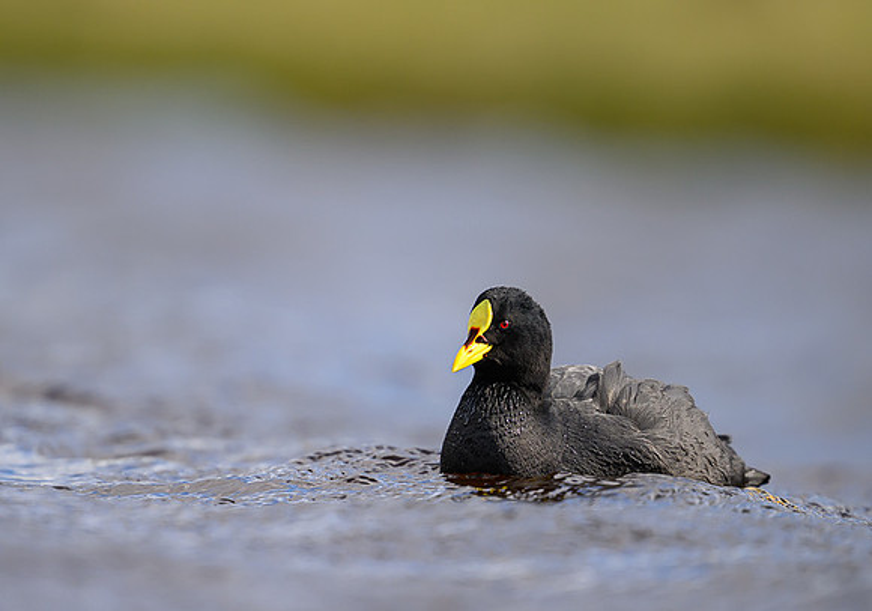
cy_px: 336
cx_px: 393
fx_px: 18284
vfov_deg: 1.9
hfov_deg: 2.7
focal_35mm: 743
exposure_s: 1/4000
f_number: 4
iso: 800
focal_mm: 560
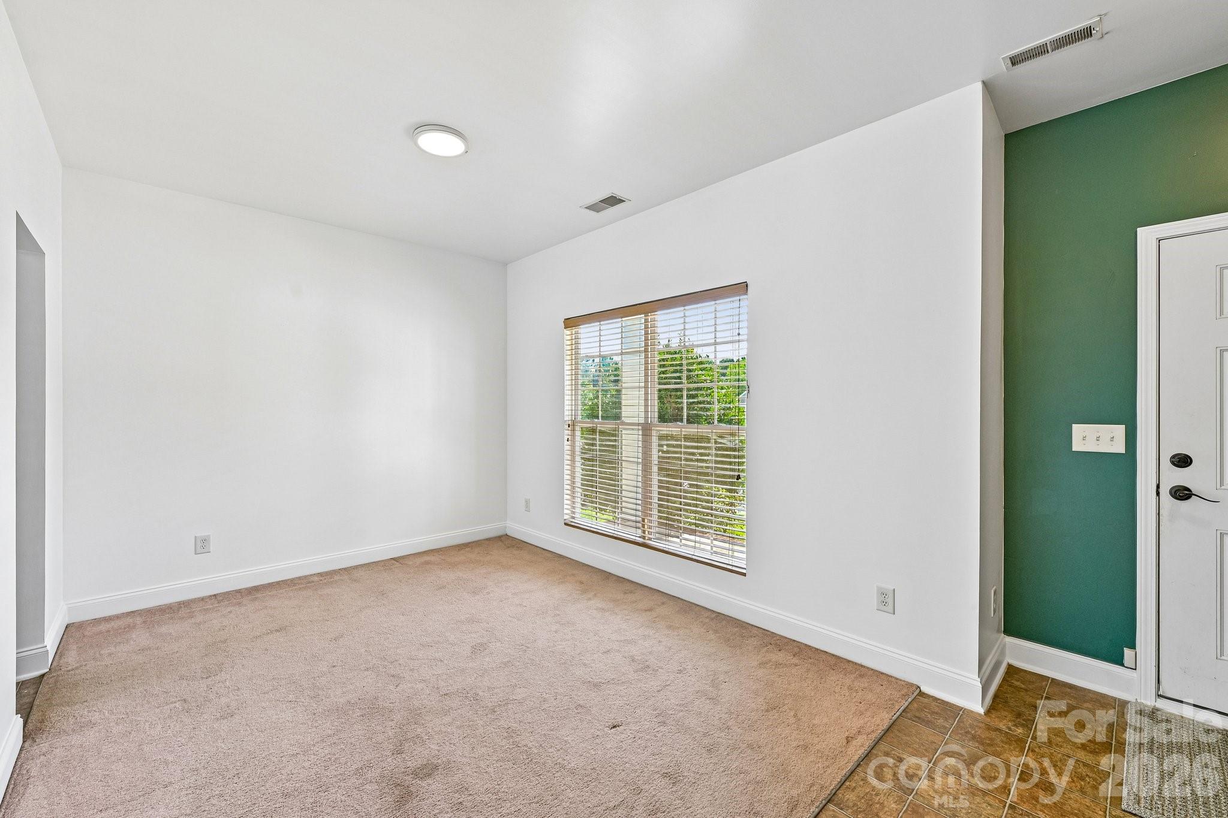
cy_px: 409
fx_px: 477
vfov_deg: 81.2
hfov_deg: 104.3
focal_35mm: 14
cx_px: 614
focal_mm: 14
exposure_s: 1/15
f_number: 8
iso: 200
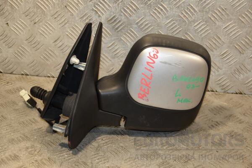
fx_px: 546
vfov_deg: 17.5
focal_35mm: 78
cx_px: 126
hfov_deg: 26.0
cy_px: 84
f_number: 5
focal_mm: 52
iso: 800
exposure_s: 1/160
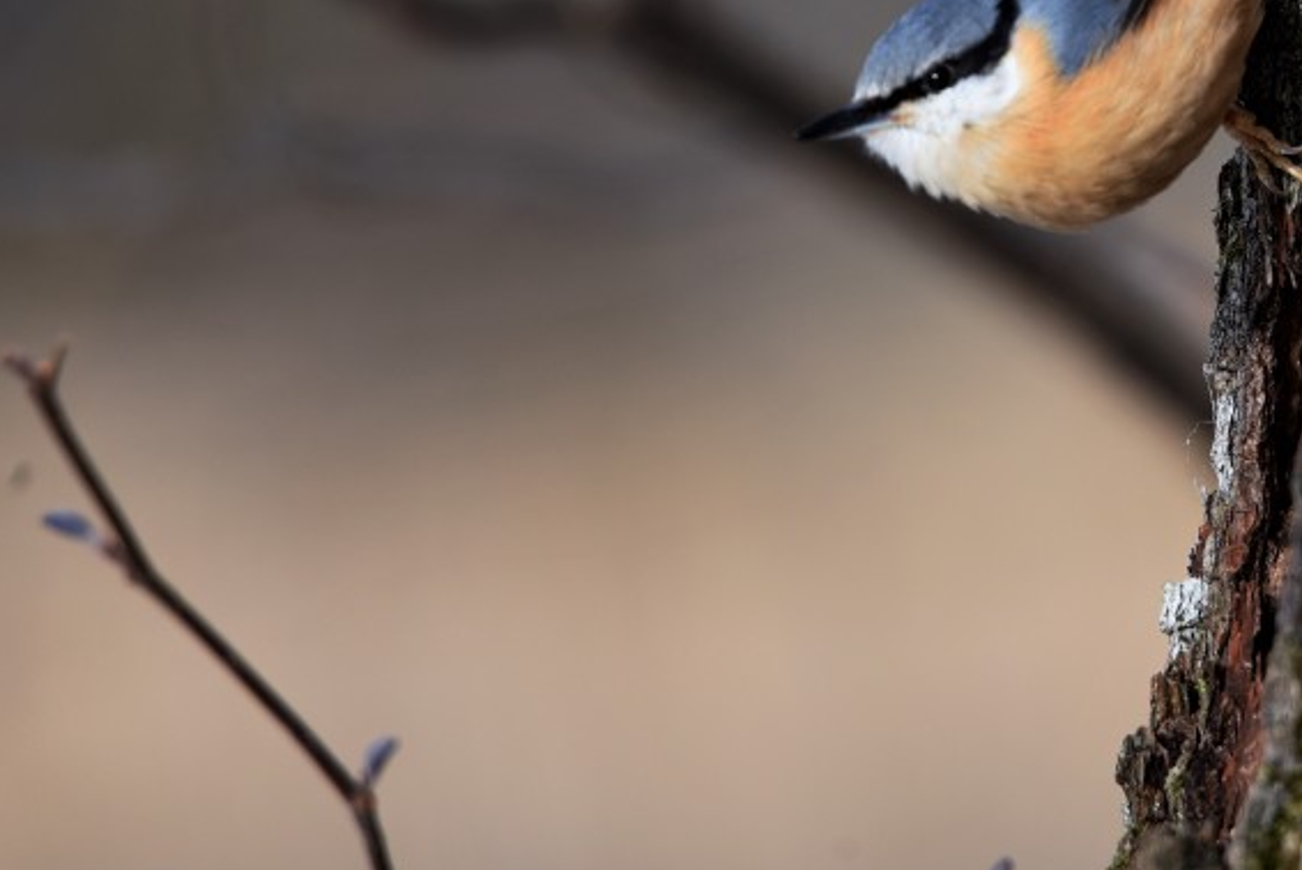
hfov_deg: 1.6
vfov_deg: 1.1
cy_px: -7
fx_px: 45953
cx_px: 1144
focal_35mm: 1270
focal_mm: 600
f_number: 6.3
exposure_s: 1/400
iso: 400
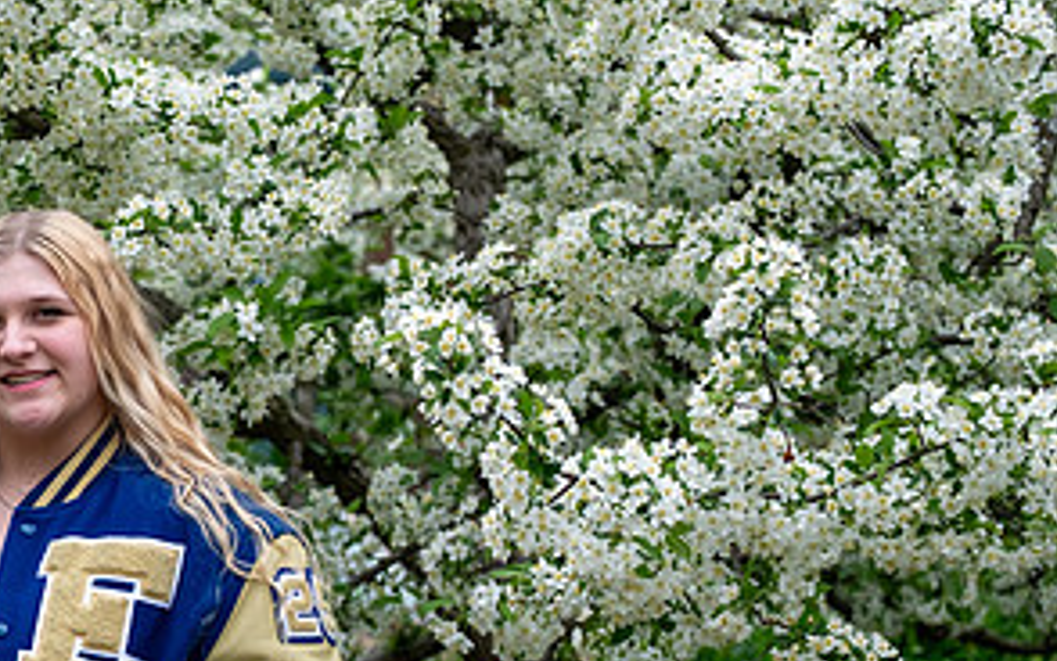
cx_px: 18
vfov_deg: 8.7
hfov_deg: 13.7
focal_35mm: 151
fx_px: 4351
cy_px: 462
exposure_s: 1/500
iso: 250
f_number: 2.8
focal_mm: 50
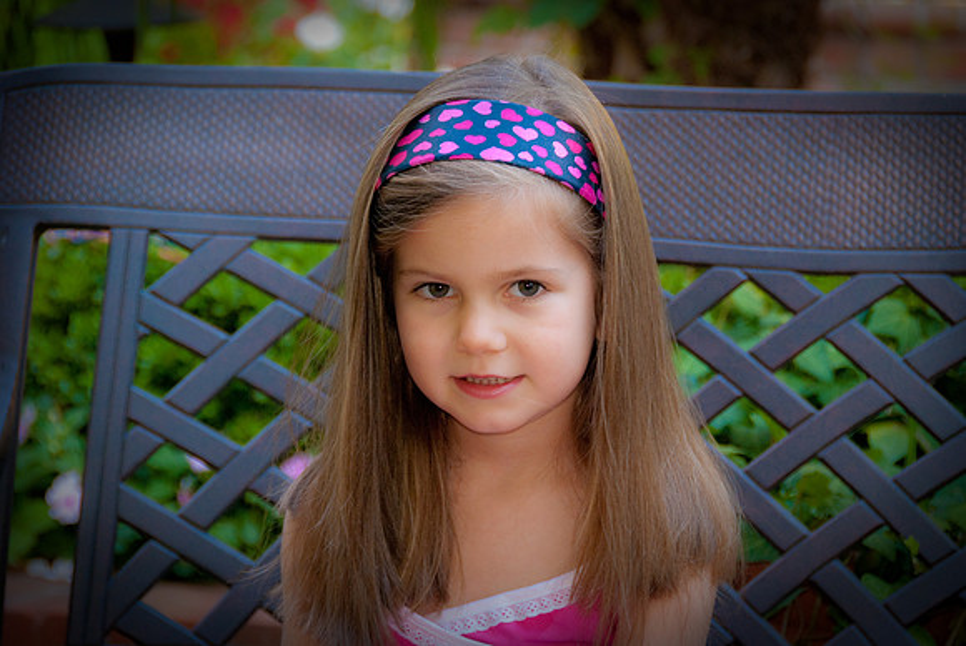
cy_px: 323
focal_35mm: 158
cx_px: 483
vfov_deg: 8.7
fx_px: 4230
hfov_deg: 13.0
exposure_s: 1/60
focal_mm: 105
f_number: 5.6
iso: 800
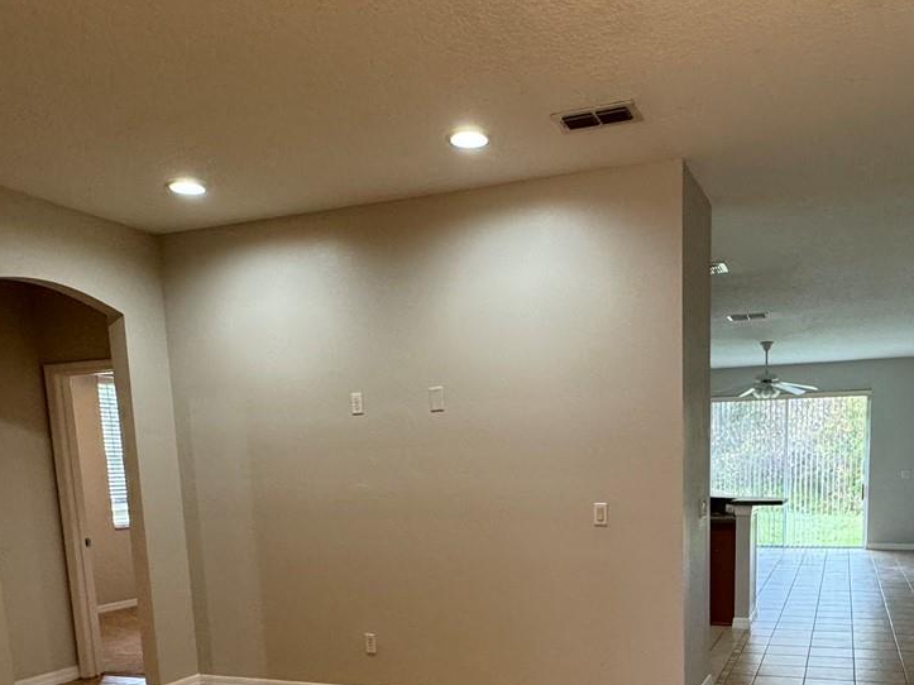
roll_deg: +0.5
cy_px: 590
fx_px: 818
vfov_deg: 42.4
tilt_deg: -10.0
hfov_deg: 57.7
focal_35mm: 31
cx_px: 570
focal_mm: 2.22
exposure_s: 1/120
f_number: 2.2
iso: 250
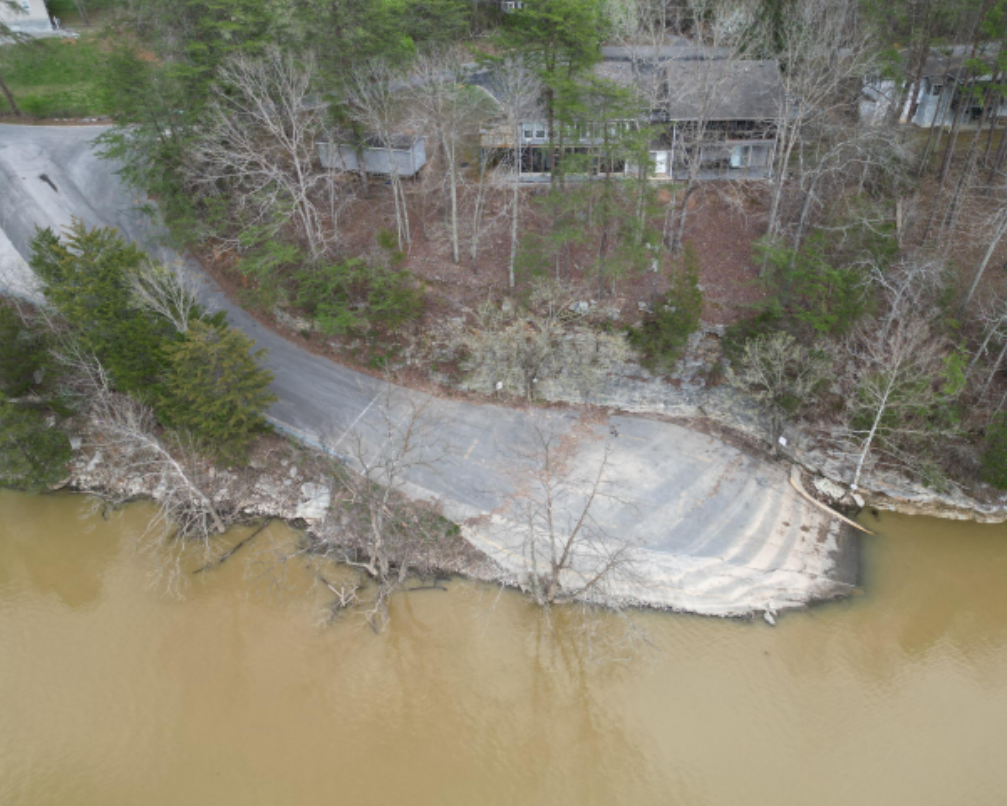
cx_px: 537
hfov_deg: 66.0
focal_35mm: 26
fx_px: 775
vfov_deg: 54.9
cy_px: 400
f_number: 1.7
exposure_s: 1/250
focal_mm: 6.72
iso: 100
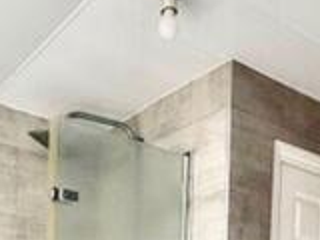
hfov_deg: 36.8
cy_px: 341
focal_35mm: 51
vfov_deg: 23.8
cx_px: 87
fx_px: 471
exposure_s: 1/60
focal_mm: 2.22
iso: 320
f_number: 2.2
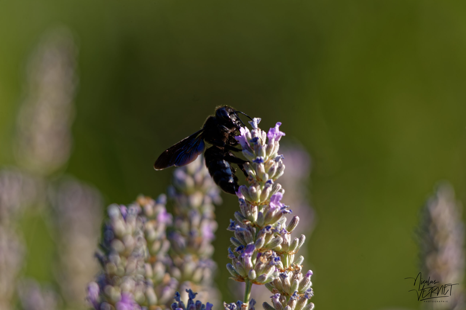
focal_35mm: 750
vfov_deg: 1.8
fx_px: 9708
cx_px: 233
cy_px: 155
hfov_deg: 2.7
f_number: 6.3
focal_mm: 500
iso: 100
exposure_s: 1/200
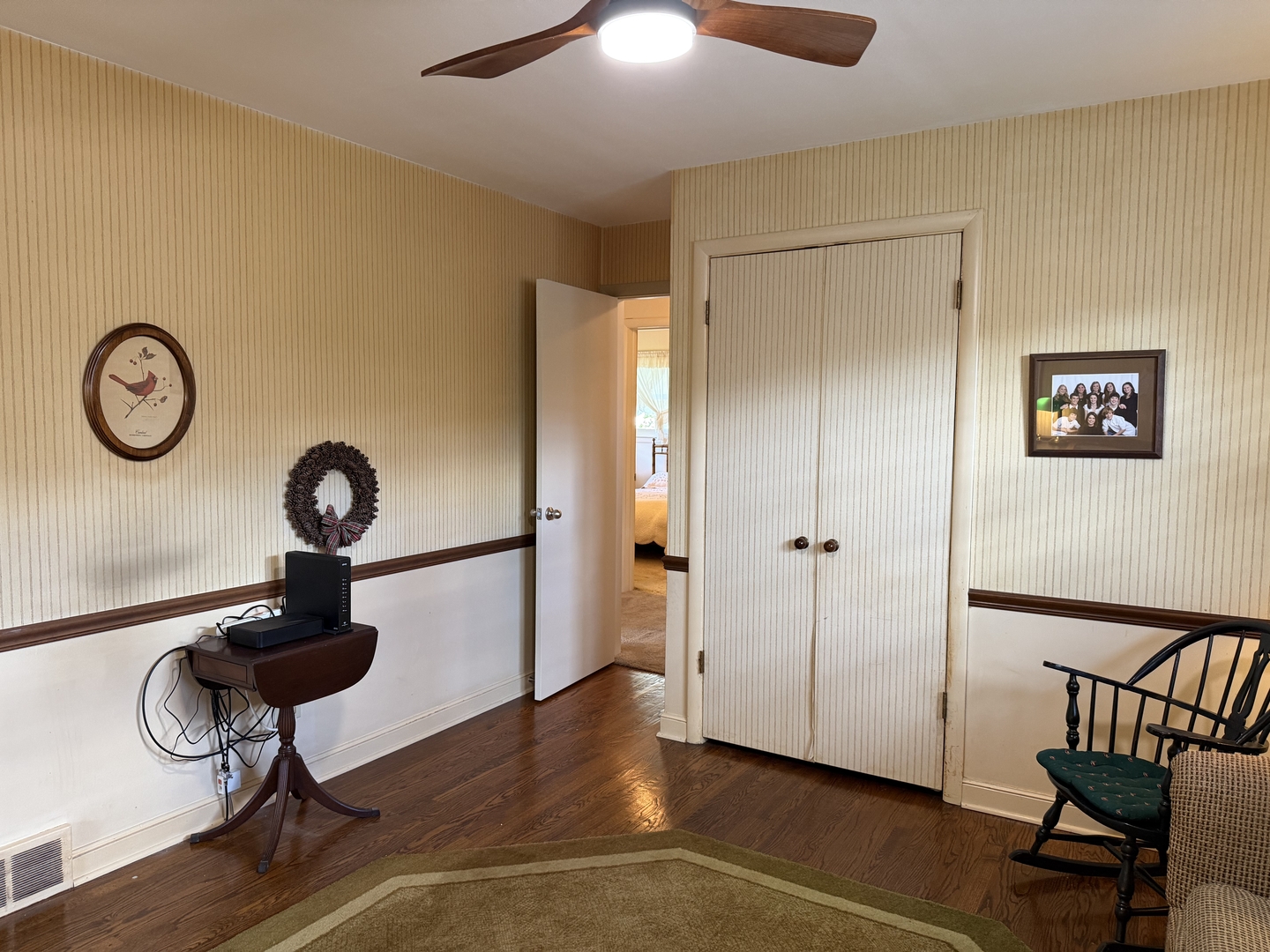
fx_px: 881
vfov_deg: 56.8
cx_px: 635
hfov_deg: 71.6
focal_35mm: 24
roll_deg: -0.6
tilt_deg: -3.9
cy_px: 476
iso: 320
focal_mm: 6.76
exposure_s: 1/60
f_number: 1.78
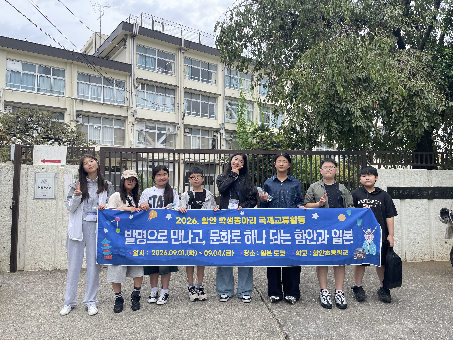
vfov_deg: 54.9
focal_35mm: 25
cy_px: 170
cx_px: 226
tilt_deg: +3.3
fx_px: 327
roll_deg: -0.5
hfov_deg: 69.4
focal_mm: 5.1
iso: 32
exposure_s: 1/1067
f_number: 1.6
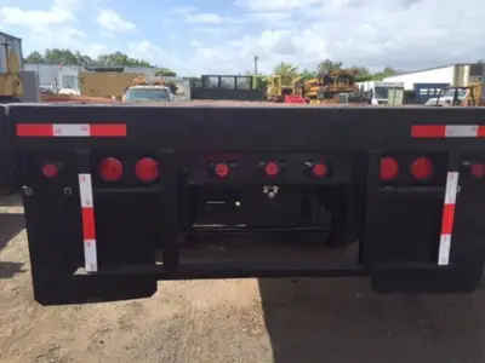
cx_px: 242
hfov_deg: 61.7
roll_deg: -0.4
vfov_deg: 48.2
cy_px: 182
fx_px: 406
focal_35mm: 29
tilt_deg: -10.1
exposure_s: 1/1582
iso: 32
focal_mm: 4.15
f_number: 2.2
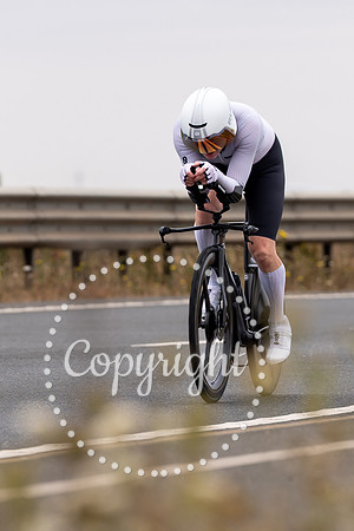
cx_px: 226
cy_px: 273
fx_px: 7519
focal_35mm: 510
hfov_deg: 2.7
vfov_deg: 4.0
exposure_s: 1/800
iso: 100
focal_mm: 191
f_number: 3.5
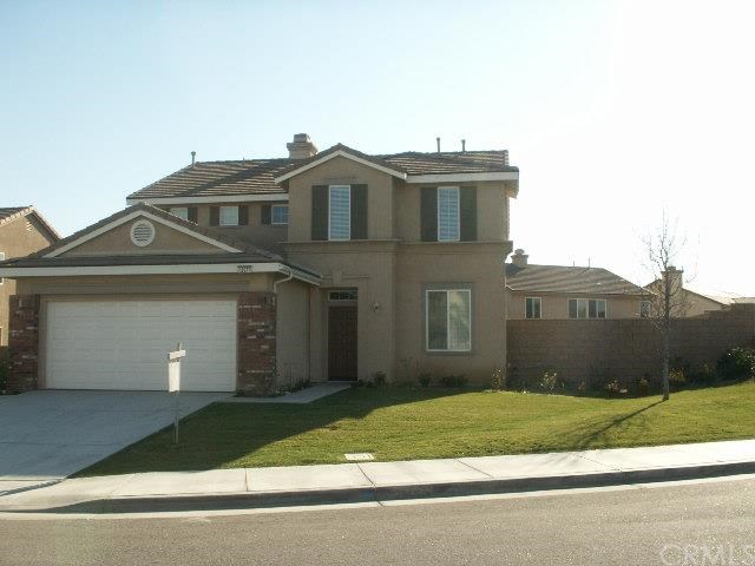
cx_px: 378
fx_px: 807
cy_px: 283
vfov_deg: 38.7
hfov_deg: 50.1
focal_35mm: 37
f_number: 7.1
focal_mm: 7.7
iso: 50
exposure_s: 1/160
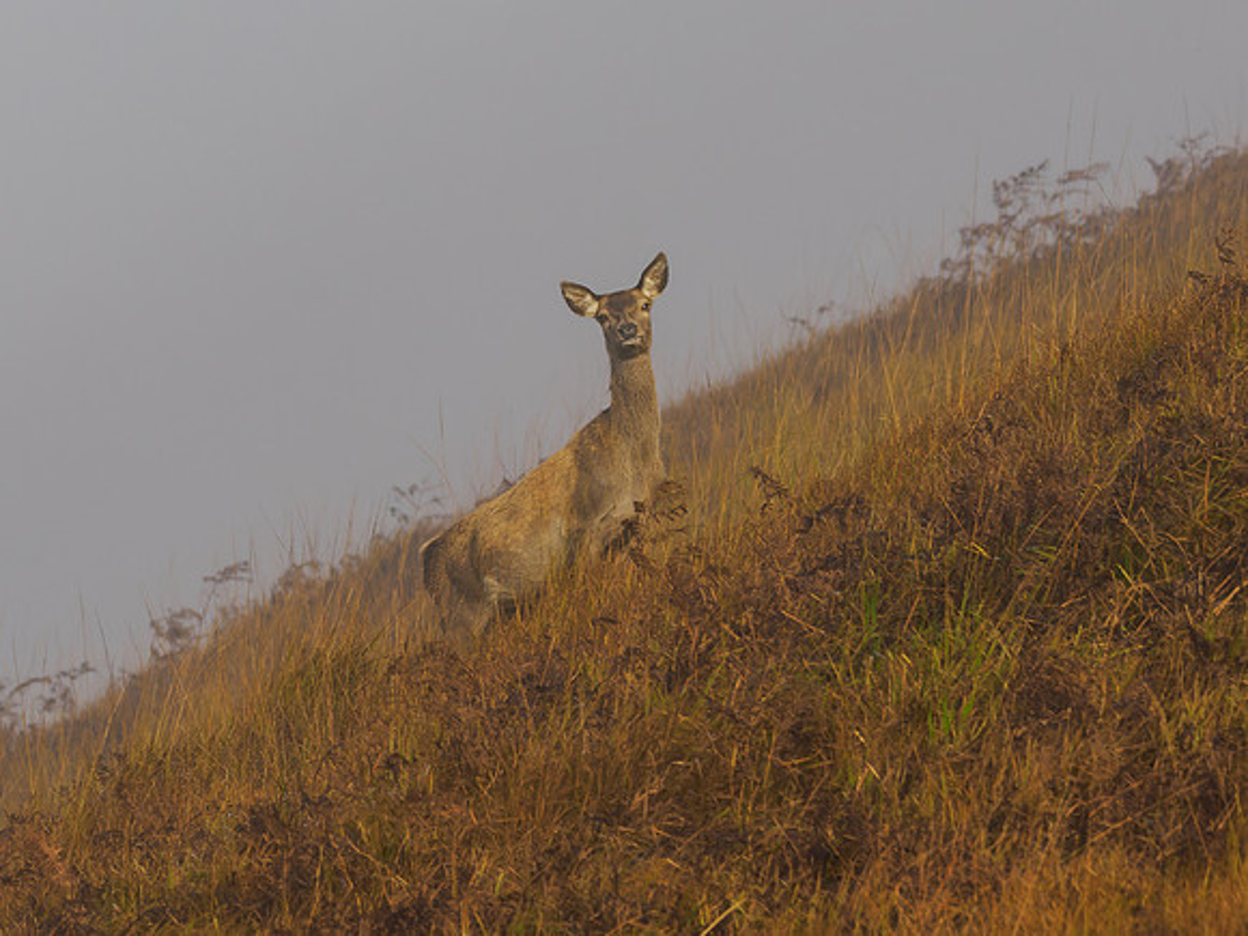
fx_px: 30707
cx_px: 681
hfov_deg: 2.3
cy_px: 273
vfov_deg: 1.7
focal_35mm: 852
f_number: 5.6
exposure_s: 1/1000
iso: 200
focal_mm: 300
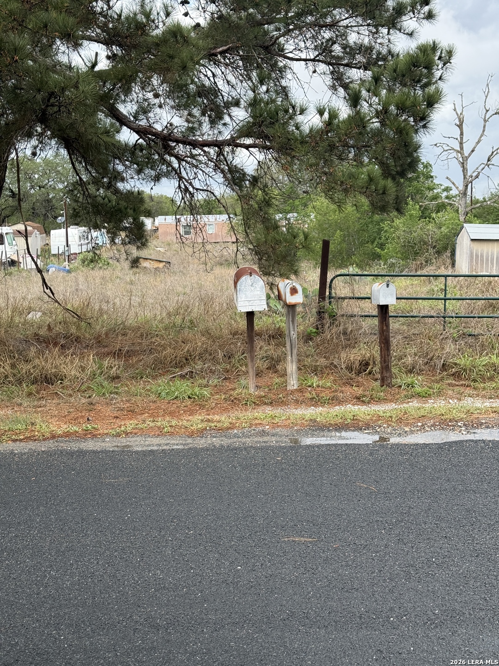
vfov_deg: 39.7
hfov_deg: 30.3
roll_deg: +1.8
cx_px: 250
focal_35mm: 48
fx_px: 923
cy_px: 333
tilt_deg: -6.4
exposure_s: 1/1931
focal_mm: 6.76
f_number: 1.78
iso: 64
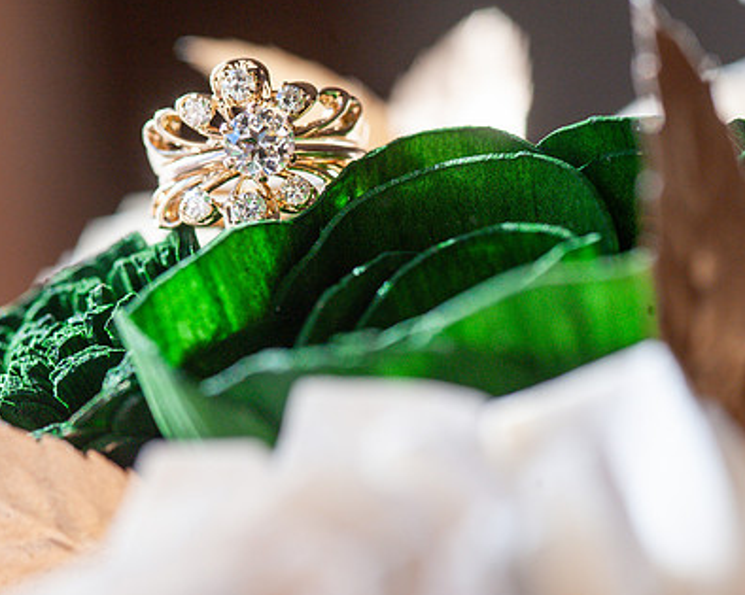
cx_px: 388
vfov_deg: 10.6
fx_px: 3196
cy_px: 278
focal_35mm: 145
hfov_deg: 13.3
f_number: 7.1
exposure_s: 1/500
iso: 640
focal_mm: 105
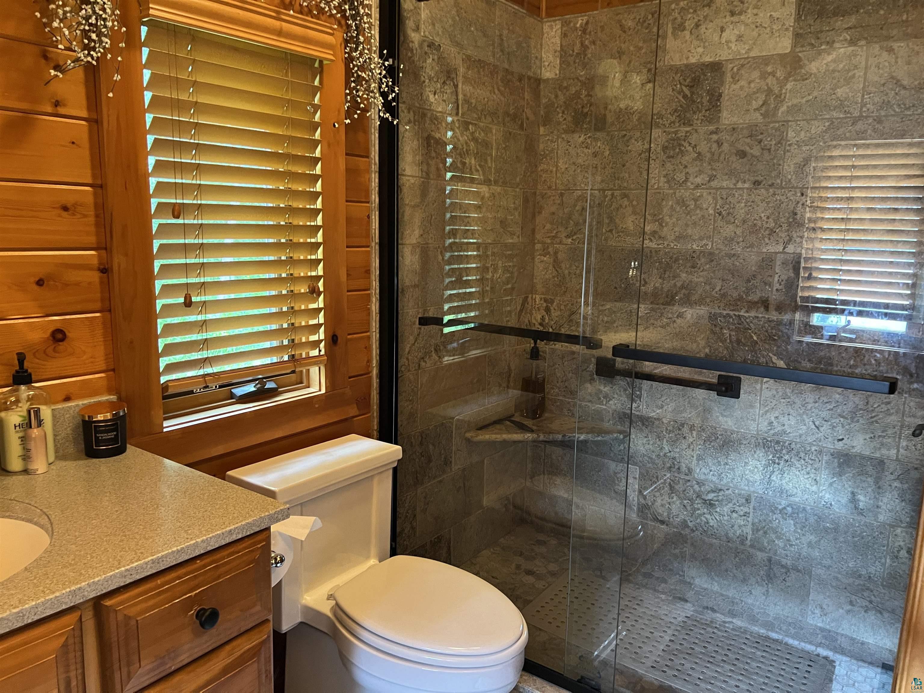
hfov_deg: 67.3
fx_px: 694
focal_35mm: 26
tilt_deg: -9.4
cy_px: 346
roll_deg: -1.4
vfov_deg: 53.1
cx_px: 462
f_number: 1.5
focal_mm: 5.7
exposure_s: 1/40
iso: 500
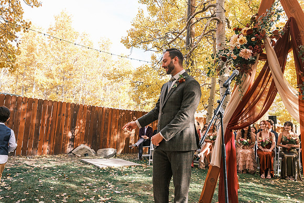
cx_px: 152
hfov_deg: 67.4
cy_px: 102
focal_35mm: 27
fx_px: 228
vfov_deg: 48.0
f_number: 4.5
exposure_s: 1/125
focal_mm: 18
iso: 160
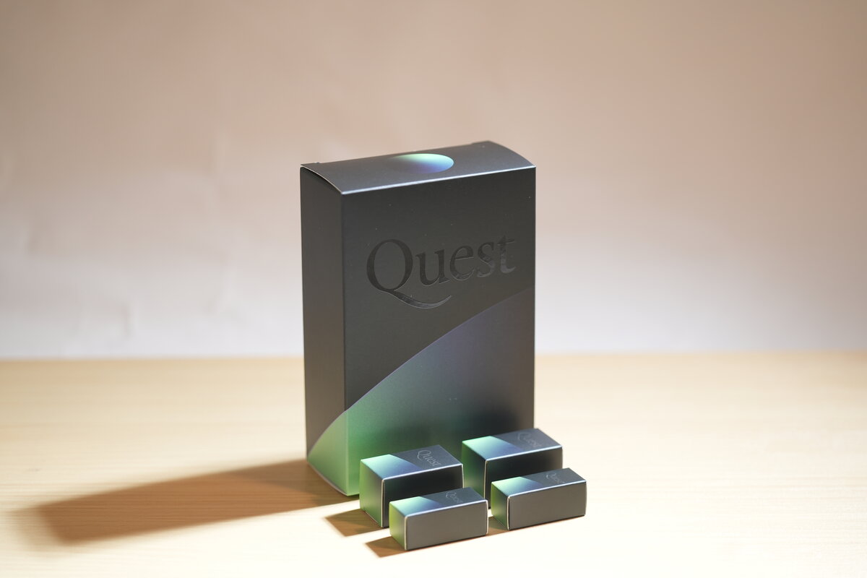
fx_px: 2480
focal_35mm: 103
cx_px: 434
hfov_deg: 19.8
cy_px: 289
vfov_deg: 13.3
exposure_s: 1/160
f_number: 2.8
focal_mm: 103
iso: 200
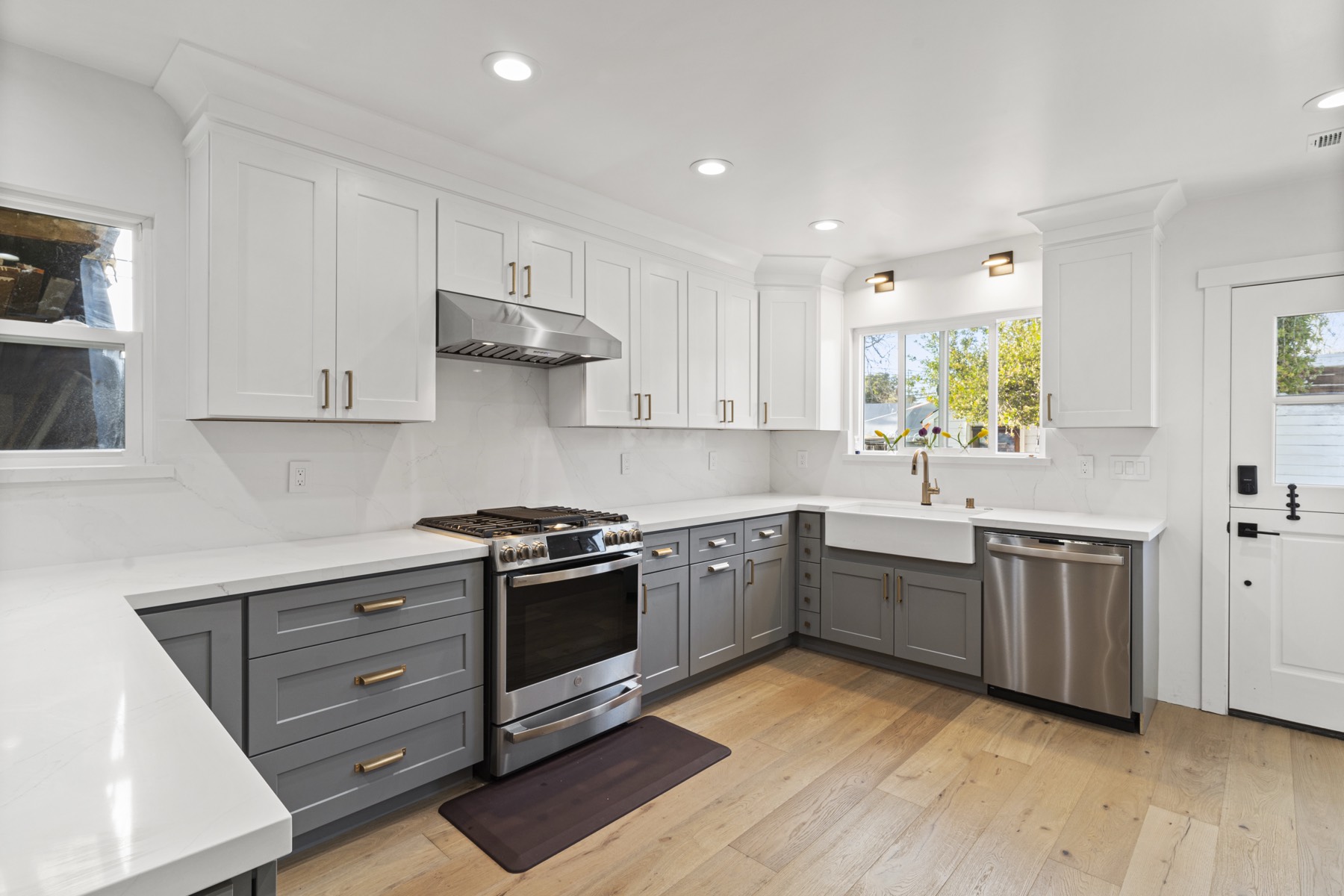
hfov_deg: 93.3
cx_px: 672
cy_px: 448
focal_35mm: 17
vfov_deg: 70.4
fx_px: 635
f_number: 9
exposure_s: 1/5
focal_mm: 17
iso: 200
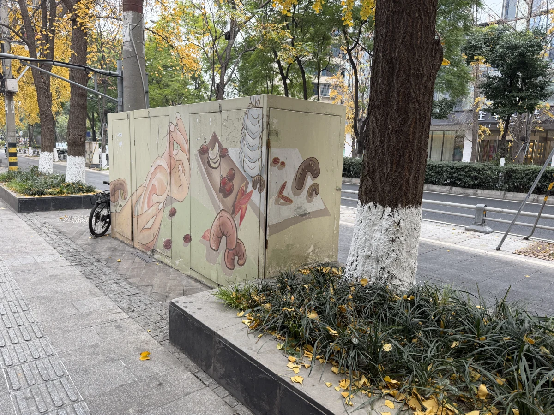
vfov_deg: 56.8
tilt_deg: -8.3
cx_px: 277
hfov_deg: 71.6
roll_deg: -2.5
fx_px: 384
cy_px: 208
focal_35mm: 24
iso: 64
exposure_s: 1/121
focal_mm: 6.76
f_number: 1.78
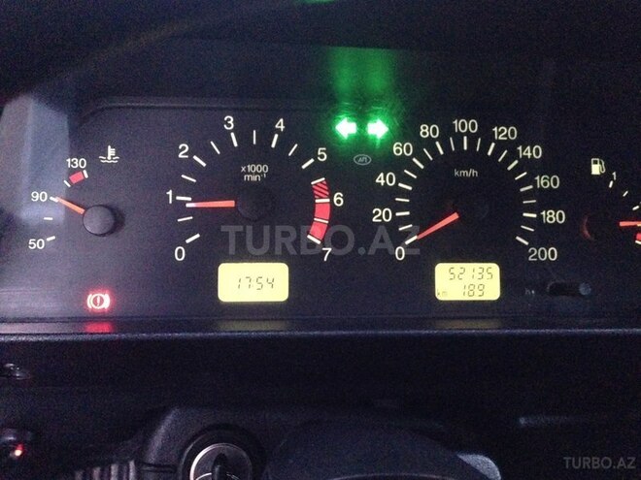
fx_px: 611
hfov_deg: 55.4
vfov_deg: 42.9
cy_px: 240
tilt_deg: -26.7
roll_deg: -2.9
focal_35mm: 33
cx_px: 320
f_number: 2.4
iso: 1600
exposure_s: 1/17
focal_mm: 4.12
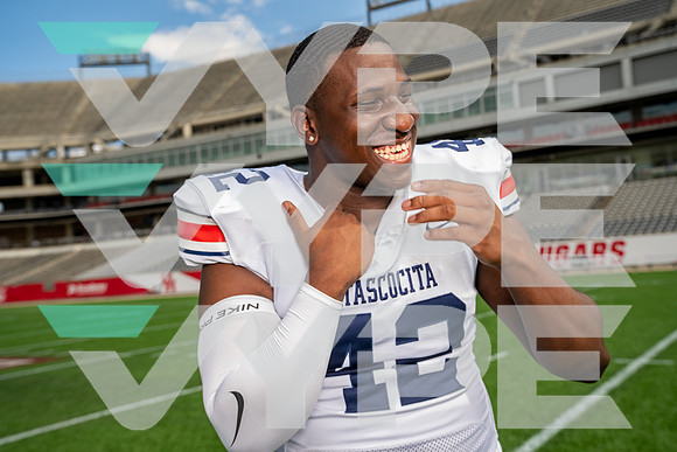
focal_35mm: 37
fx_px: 696
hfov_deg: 51.9
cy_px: 226
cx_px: 338
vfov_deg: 36.0
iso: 100
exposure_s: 1/320
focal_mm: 37
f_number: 5
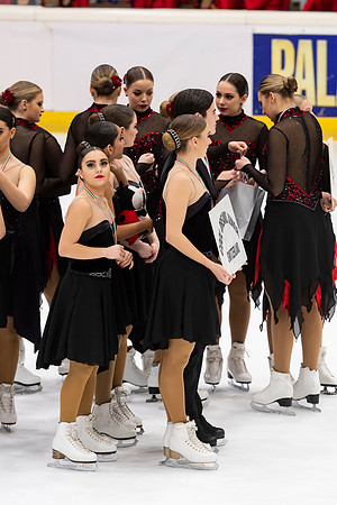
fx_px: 3686
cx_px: 168
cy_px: 252
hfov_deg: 5.2
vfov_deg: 7.8
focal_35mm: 262
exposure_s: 1/160
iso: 800
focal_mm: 175
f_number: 4.5
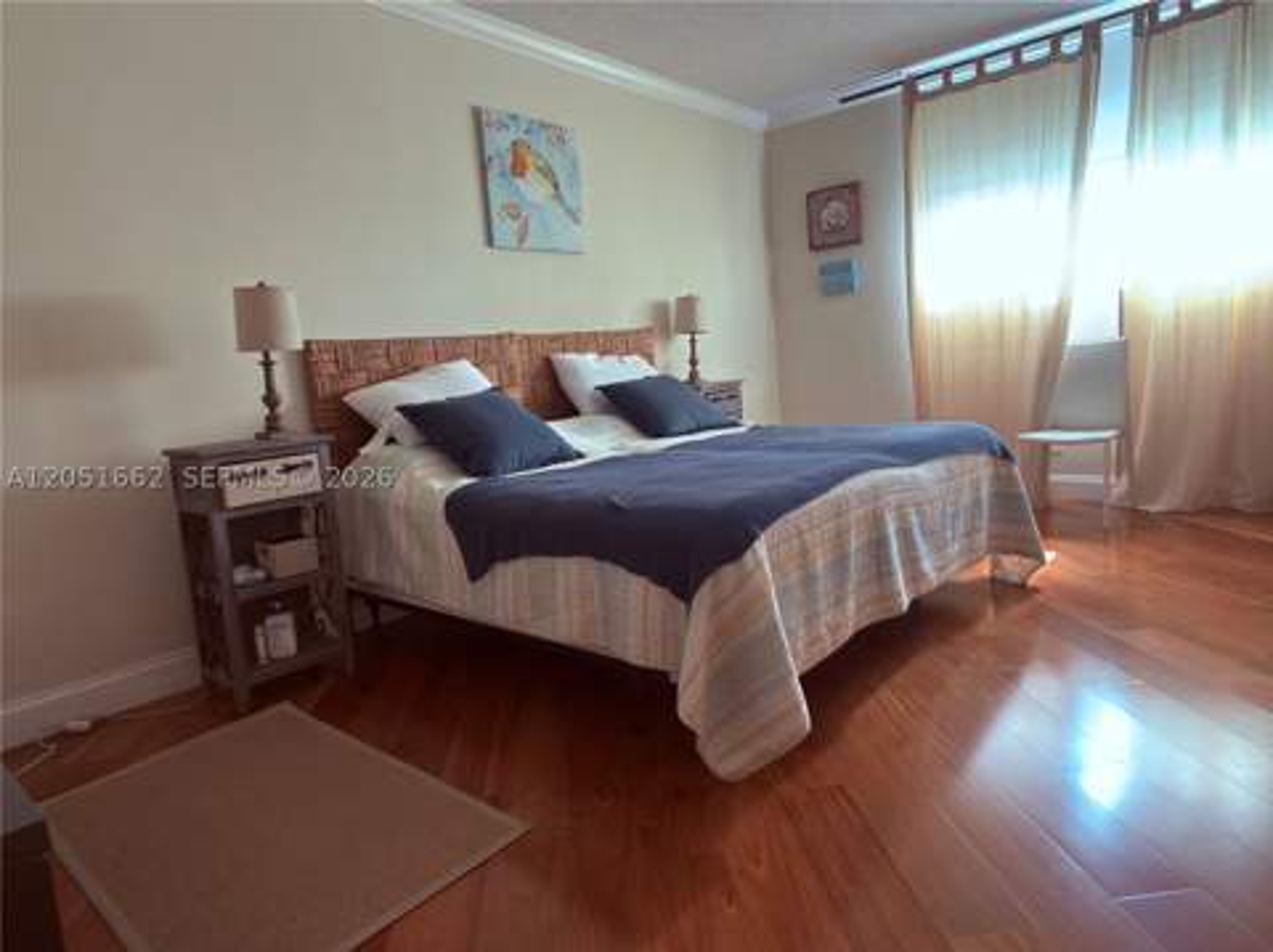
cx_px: 636
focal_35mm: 21
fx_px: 772
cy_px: 476
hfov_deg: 79.0
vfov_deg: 63.4
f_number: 2.2
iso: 80
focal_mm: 2.22
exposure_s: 1/30
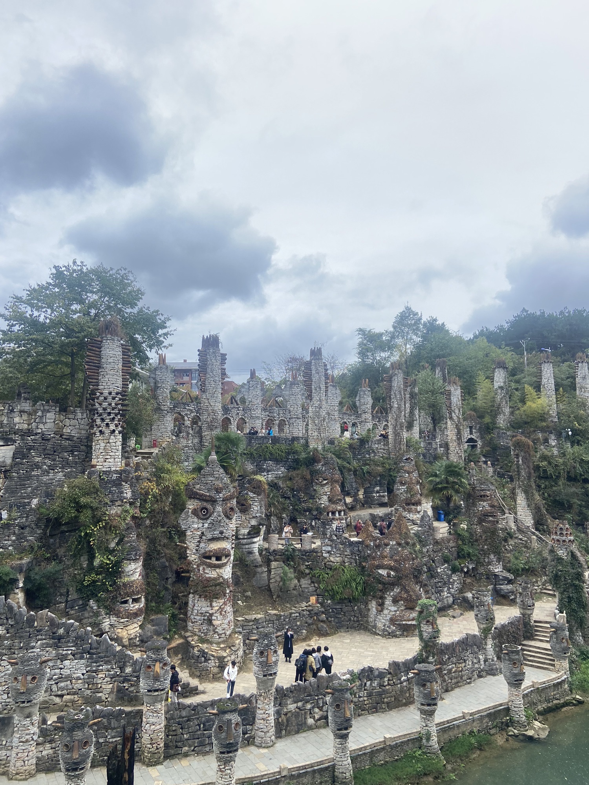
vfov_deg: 67.3
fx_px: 590
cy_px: 392
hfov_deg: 53.1
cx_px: 294
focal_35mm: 26
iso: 32
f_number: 1.8
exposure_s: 1/283
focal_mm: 4.25
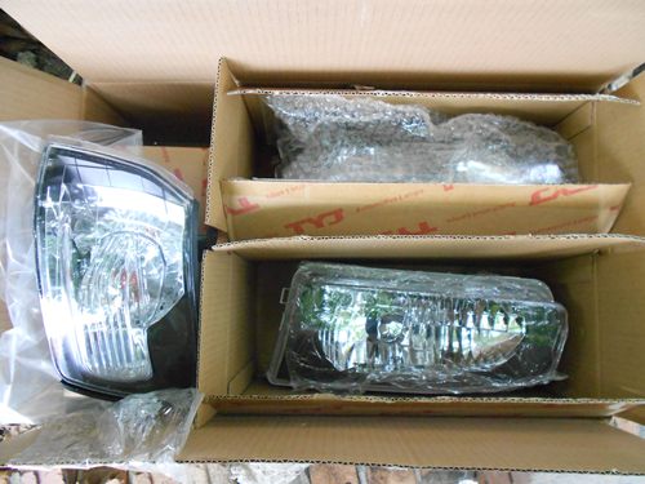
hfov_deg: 67.3
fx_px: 484
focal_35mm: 26
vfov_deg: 53.1
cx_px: 322
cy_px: 242
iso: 640
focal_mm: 4.6
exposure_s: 1/125
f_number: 3.2
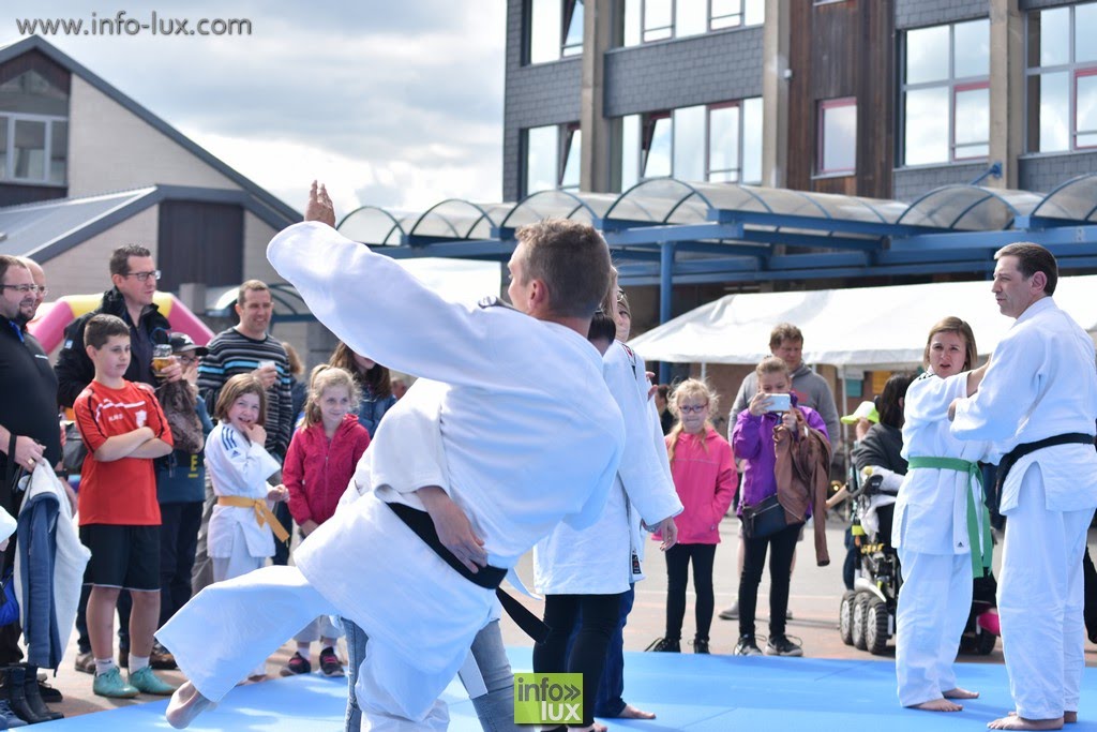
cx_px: 548
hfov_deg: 27.0
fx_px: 2286
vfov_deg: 18.2
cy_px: 366
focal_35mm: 75
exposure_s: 1/500
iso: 100
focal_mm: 50
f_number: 4.5
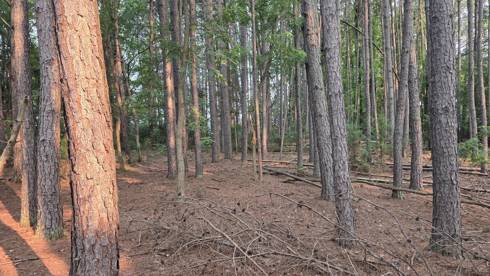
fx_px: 338
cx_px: 249
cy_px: 160
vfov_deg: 44.2
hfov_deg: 71.9
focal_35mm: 26
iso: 125
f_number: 1.7
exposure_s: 1/180
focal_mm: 6.3
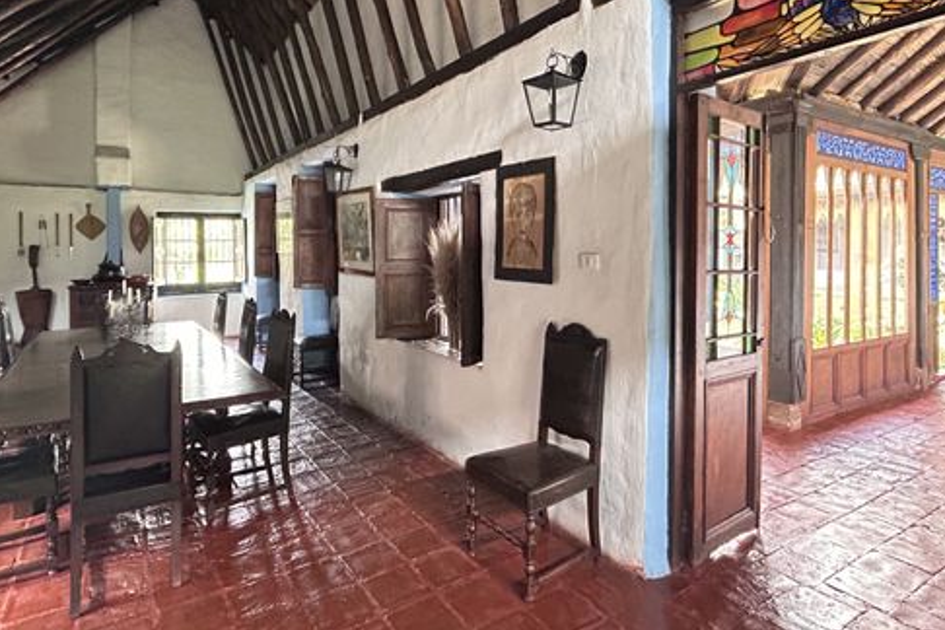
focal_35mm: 20
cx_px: 454
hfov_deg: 83.9
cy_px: 249
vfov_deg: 61.3
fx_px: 525
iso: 800
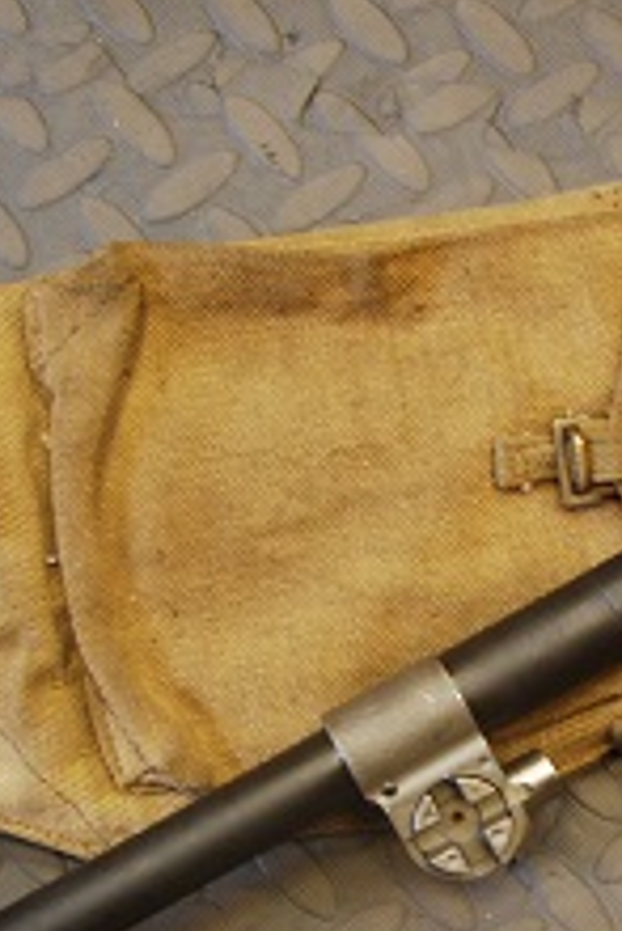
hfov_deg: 15.1
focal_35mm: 90
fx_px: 2329
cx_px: 537
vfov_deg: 22.4
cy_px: 675
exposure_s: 1/30
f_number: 3.8
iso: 450
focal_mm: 22
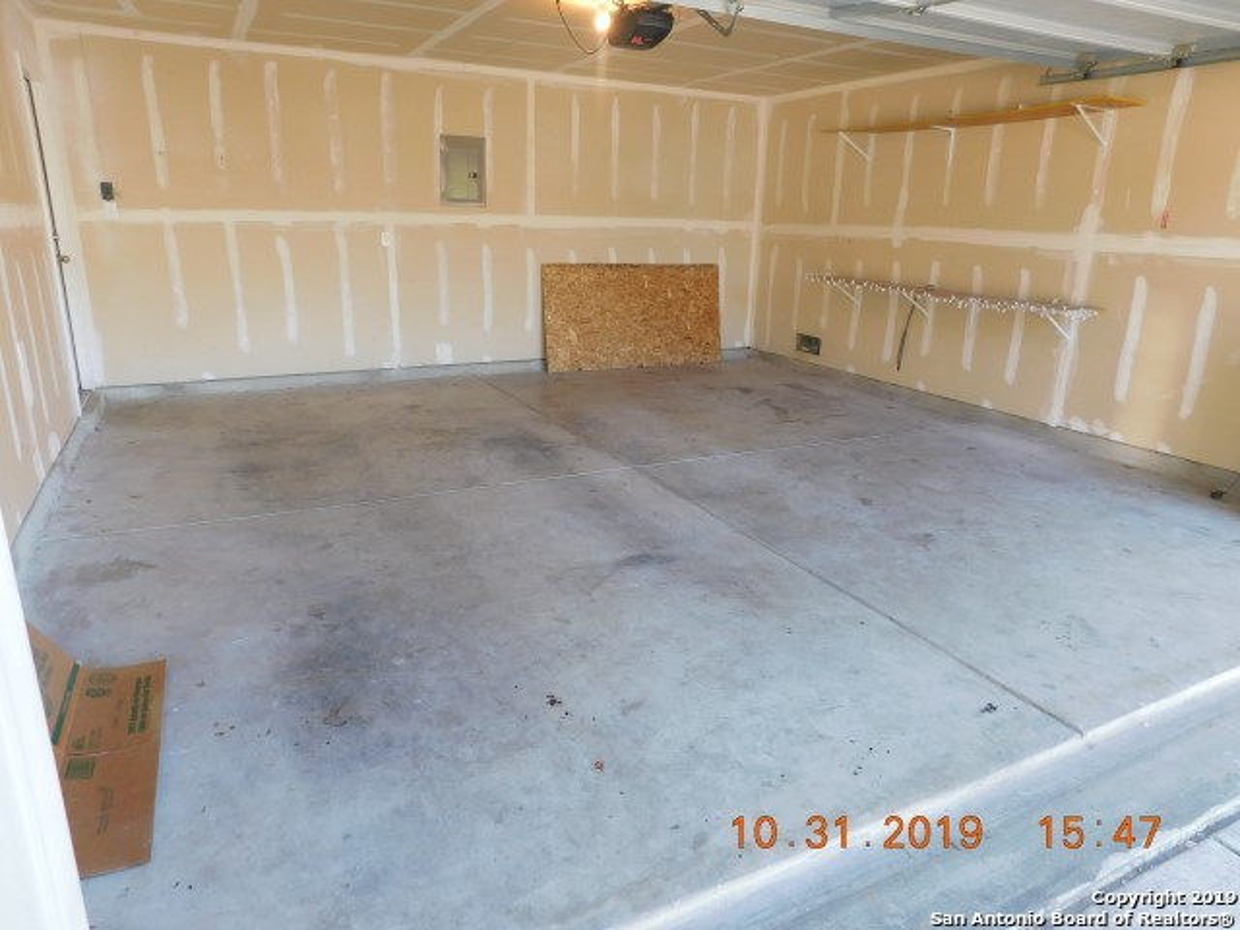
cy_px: 465
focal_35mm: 23
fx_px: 824
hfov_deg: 73.9
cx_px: 620
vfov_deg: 58.9
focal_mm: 4
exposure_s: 1/40
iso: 125
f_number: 3
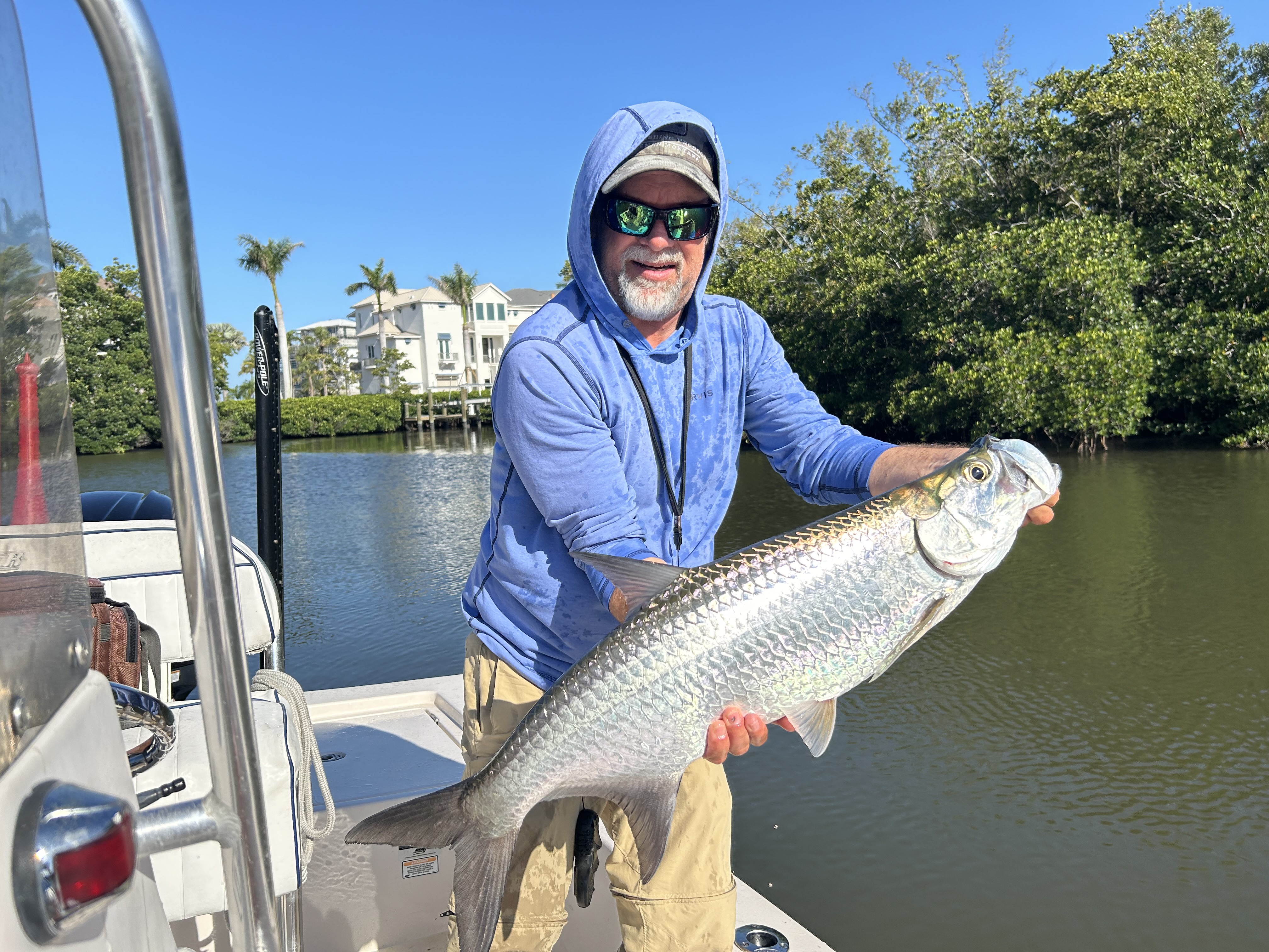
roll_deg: +3.1
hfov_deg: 67.3
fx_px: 953
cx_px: 634
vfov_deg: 53.1
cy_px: 476
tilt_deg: -4.3
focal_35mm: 26
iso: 50
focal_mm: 5.7
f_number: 1.5
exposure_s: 1/4831
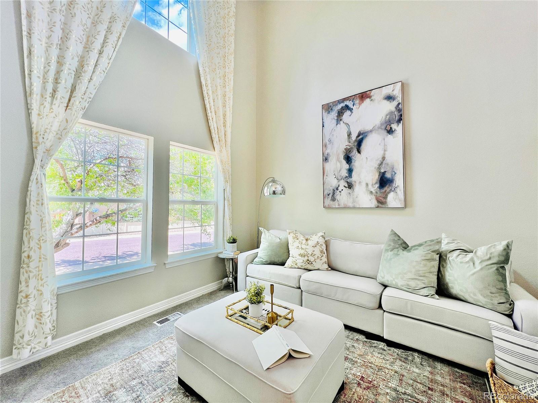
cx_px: 269
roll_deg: +0.0
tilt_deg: +0.5
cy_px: 202
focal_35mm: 13
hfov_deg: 106.2
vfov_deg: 89.9
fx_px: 202
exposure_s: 1/162
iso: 32
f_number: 1.8
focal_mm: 1.57
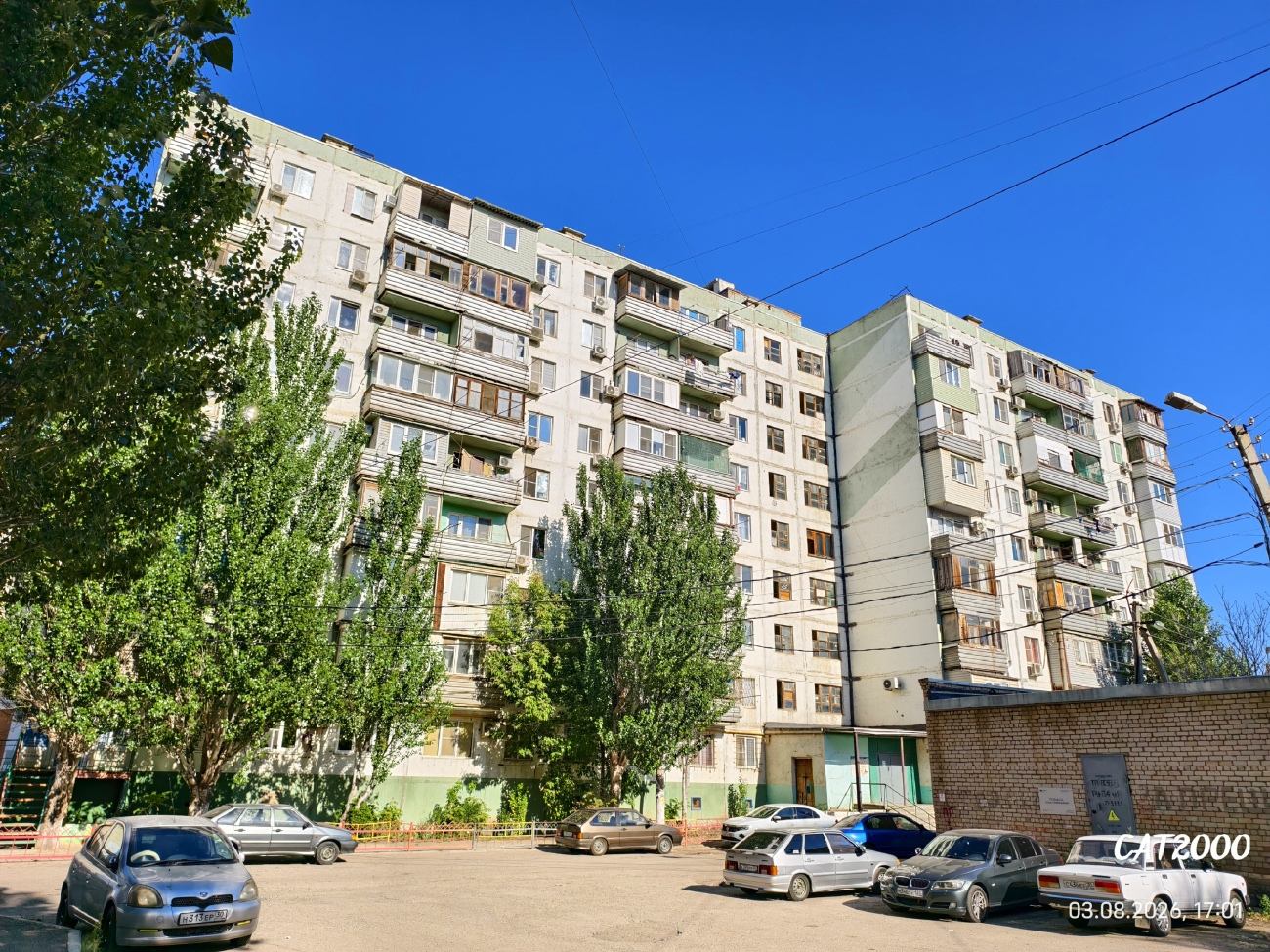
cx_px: 635
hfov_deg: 73.9
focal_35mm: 23
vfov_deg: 58.9
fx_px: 844
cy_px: 476
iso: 72
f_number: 1.57
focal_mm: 6.54
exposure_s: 1/5208
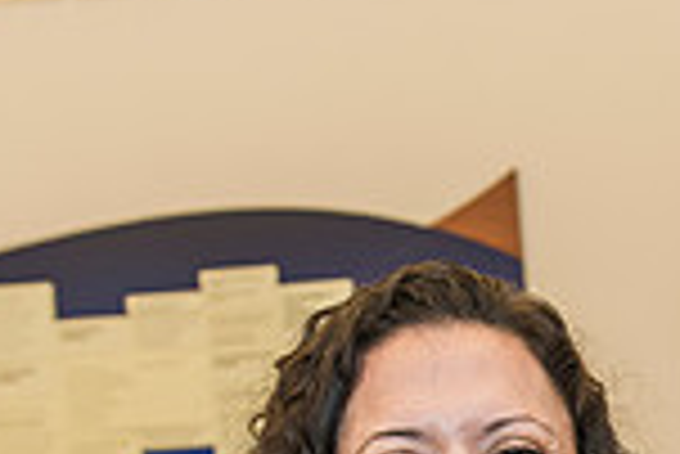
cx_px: 701
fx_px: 2458
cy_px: 641
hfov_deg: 15.4
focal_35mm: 130
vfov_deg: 10.3
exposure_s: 1/100
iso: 1250
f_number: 4
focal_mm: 32
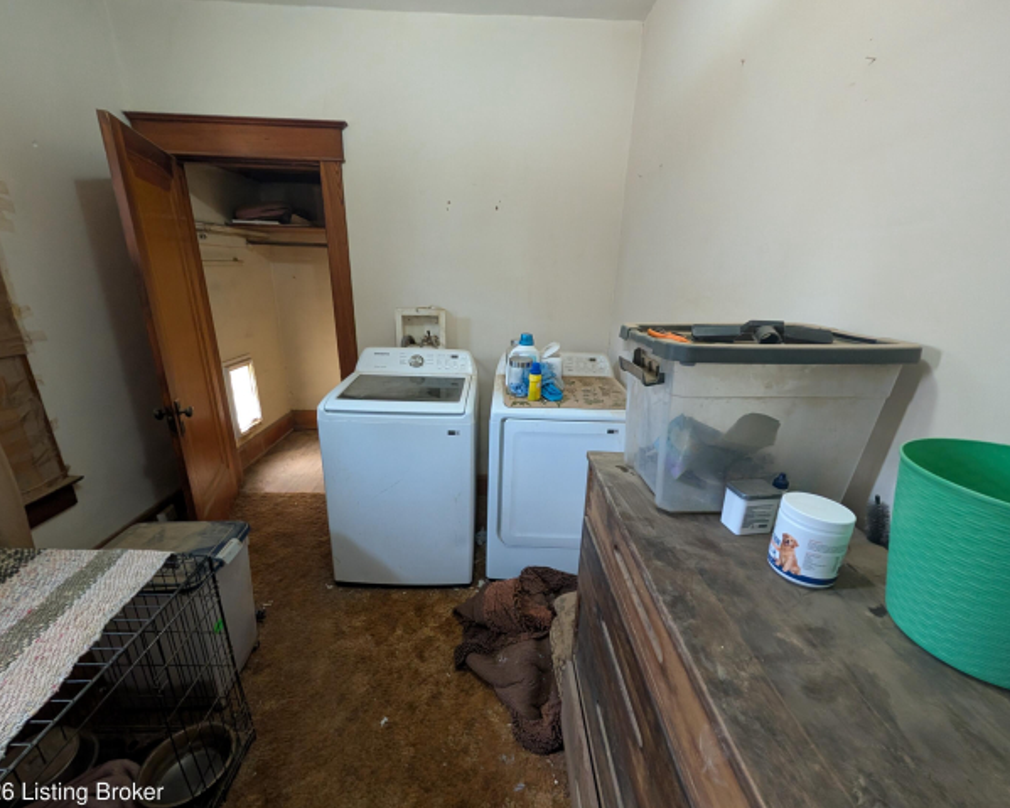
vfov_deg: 92.2
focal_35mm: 13
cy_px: 408
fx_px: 389
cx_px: 502
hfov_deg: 104.9
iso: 557
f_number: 1.7
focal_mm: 2.02
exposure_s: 1/40
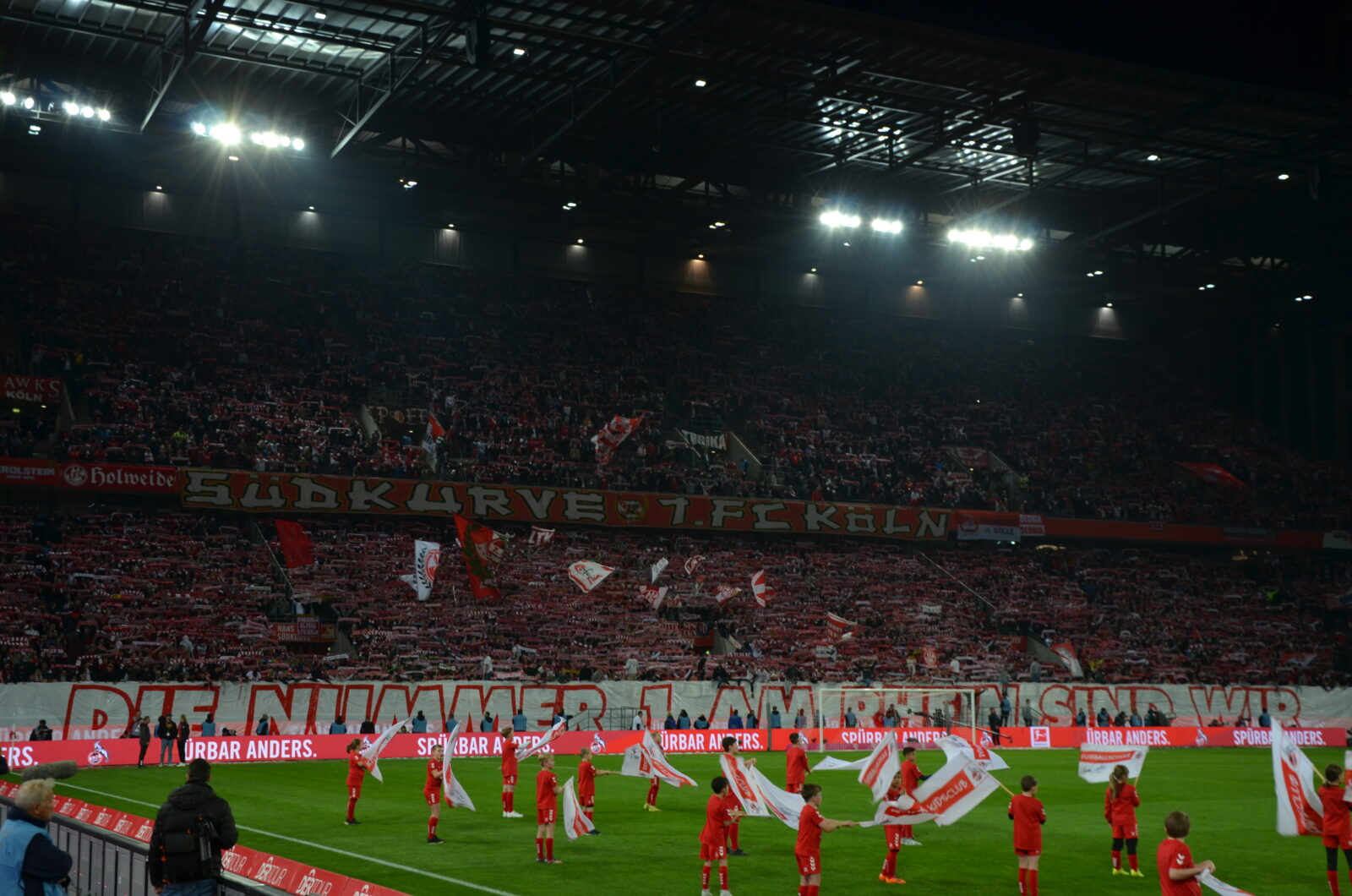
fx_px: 1799
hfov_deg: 41.2
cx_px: 676
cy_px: 448
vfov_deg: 28.0
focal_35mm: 48
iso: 360
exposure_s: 1/125
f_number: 5.6
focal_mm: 32
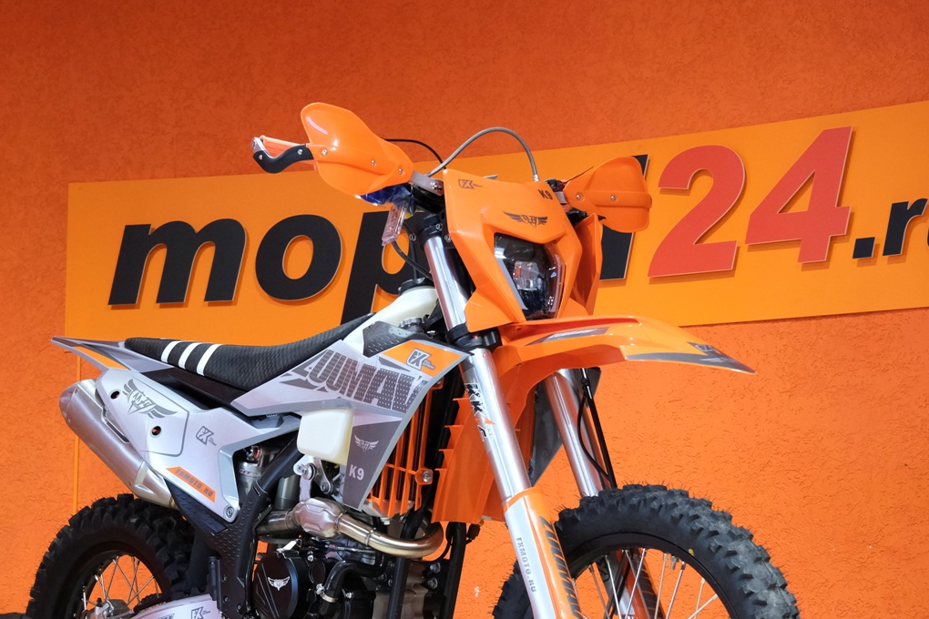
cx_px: 399
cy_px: 468
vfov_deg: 17.0
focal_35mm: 80
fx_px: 2064
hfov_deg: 25.3
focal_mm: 34.2
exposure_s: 1/100
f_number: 4
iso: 2000
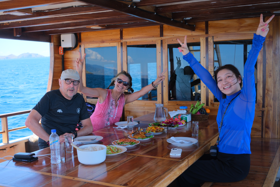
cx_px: 140
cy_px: 94
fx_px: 319
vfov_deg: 32.6
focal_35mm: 41
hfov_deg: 47.4
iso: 640
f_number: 2.8
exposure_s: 1/1000
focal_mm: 27
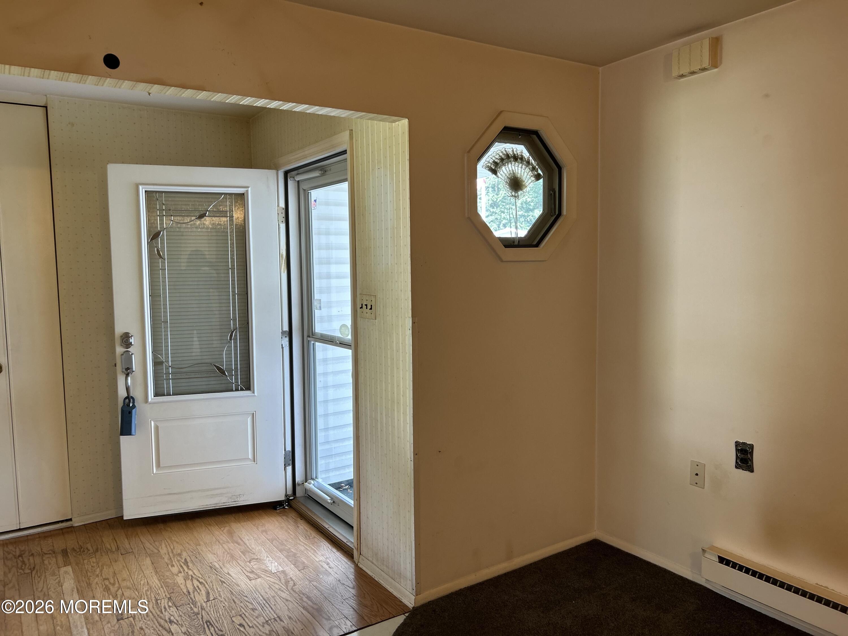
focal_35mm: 26
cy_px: 318
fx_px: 637
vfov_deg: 53.1
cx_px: 424
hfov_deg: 67.3
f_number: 1.5
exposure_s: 1/60
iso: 64
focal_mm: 5.7
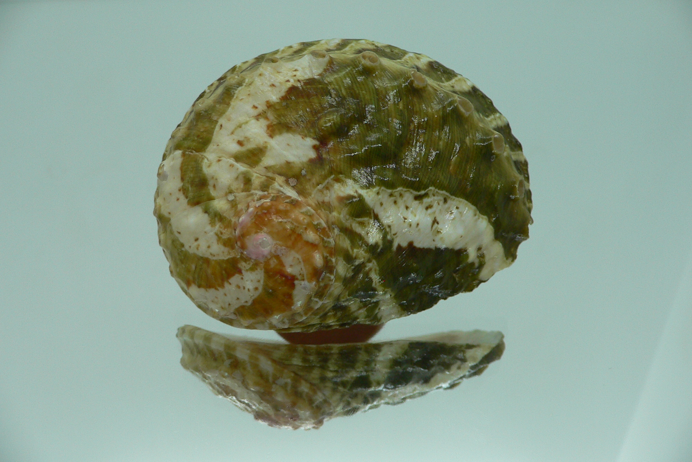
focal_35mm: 37
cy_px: 229
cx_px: 345
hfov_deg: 51.9
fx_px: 711
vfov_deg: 35.9
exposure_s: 1/60
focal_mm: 4.6
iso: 80
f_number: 2.8
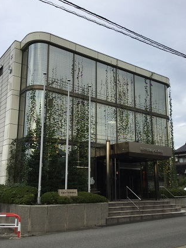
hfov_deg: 39.7
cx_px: 92
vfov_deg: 51.3
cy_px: 128
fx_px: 258
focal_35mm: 36
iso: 25
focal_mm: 3.3
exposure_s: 1/558
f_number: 2.4
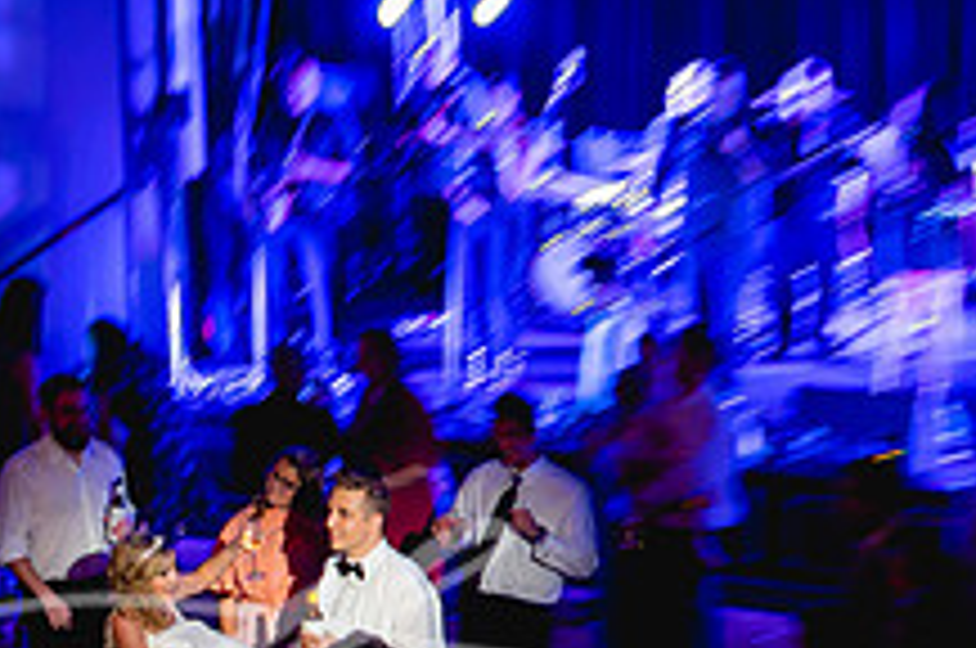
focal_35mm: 91
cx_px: 256
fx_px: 2463
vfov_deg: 15.0
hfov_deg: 22.2
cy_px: 266
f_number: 2.8
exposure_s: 1/60
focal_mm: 34
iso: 2500
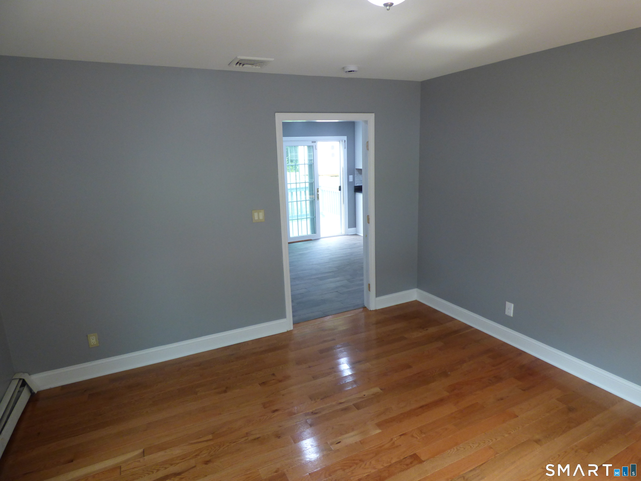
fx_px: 370
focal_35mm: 20
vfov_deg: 66.0
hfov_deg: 81.7
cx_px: 320
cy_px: 240
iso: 320
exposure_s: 1/60
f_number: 2.8
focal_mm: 3.58
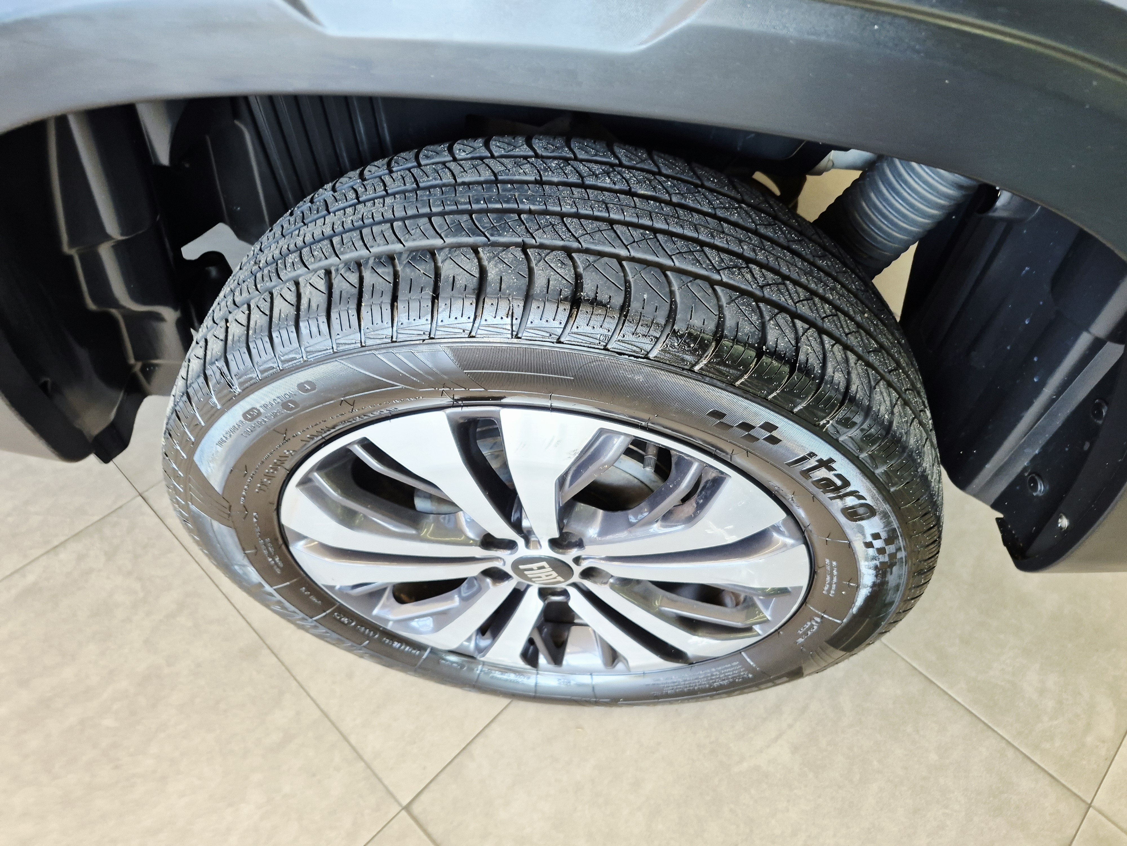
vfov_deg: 58.9
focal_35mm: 23
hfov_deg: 73.9
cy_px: 423
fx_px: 749
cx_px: 564
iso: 250
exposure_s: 1/120
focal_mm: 5.4
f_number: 1.8
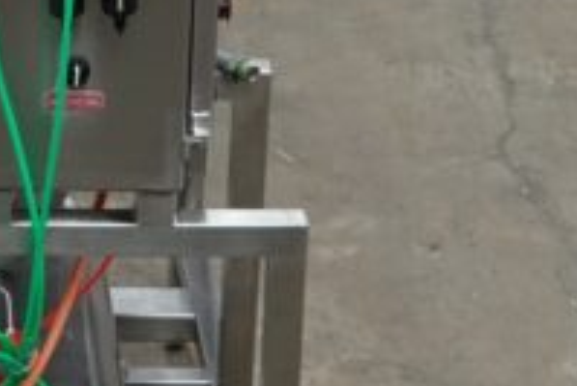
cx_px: -154
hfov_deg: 8.2
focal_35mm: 247
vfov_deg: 5.5
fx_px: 3962
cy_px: -155
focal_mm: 17.88
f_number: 4
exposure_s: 1/50
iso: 250
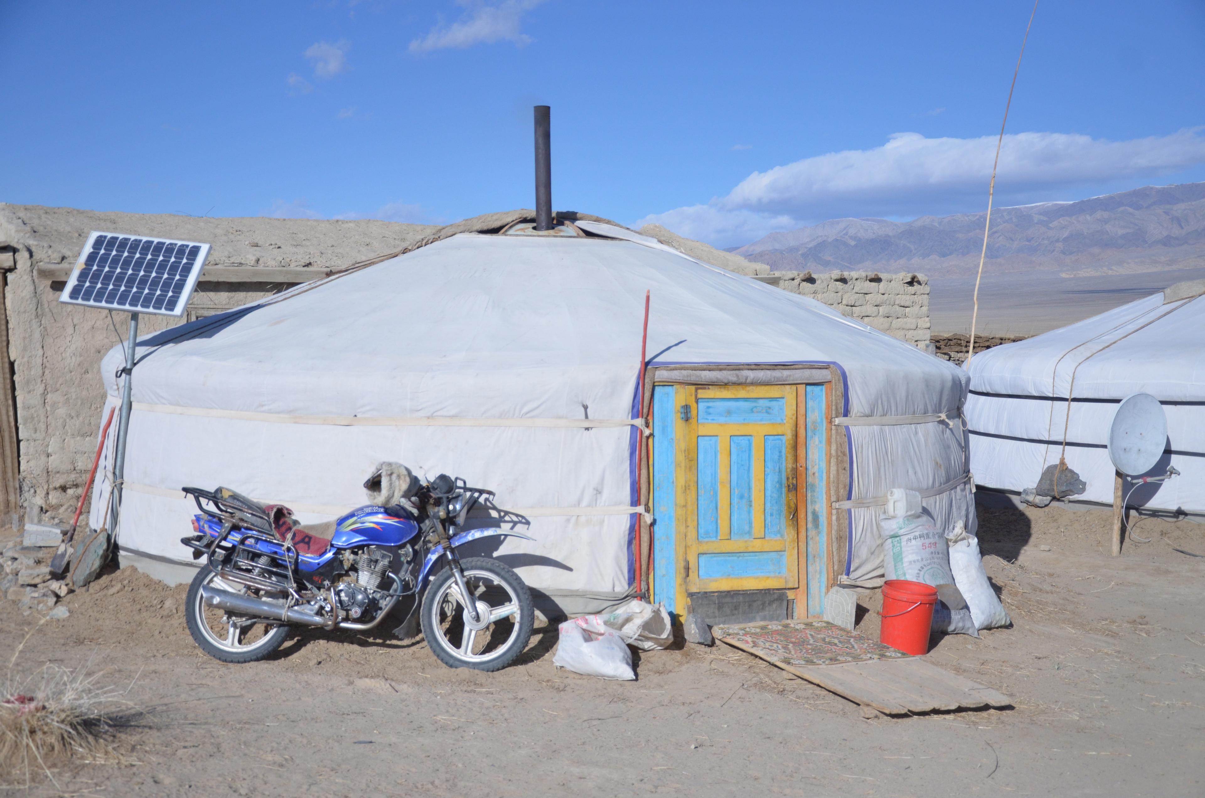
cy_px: 399
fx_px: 1703
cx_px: 602
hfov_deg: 39.0
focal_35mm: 51
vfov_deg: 26.4
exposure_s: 1/8000
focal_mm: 34
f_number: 4.5
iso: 560
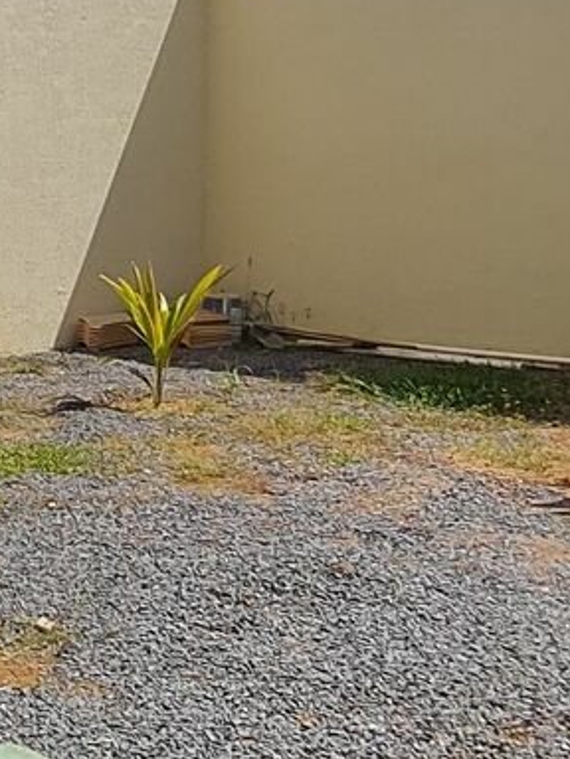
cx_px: -148
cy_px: 134
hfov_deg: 20.8
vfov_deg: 29.1
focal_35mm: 65
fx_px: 1427
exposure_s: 1/2408
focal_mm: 1.74
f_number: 2.2
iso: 50
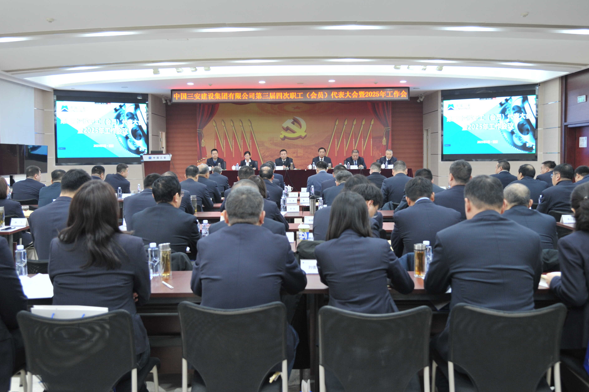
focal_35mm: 36
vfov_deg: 36.8
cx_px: 282
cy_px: 177
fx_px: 589
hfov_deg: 53.1
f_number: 4
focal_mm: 32
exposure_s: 1/40
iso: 640
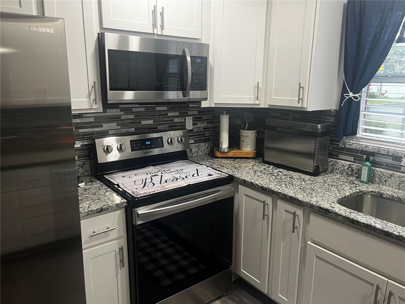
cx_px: 202
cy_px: 152
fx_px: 304
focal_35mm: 26
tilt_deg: -12.4
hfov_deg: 67.3
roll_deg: +0.1
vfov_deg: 53.1
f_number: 1.6
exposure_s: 1/60
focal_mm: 5.1
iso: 125
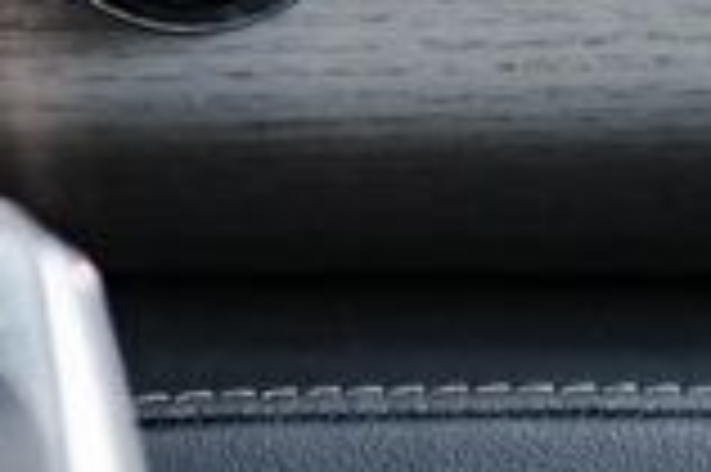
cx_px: 288
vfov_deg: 4.8
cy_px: -106
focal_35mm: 284
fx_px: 5603
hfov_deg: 7.3
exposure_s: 1/200
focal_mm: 70
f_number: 2.8
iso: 1250
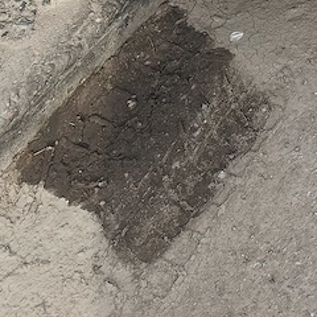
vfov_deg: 11.4
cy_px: -543
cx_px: 506
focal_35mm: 113
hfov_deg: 14.2
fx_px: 1171
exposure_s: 1/224
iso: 50
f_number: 1.65
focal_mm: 6.19
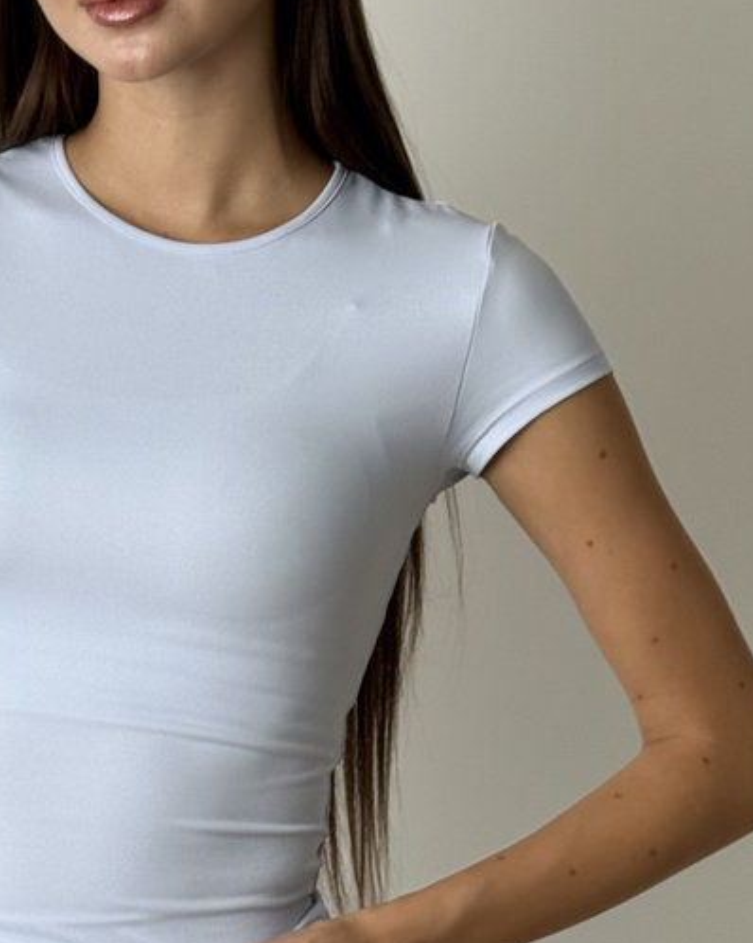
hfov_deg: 13.5
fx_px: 3150
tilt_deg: -3.3
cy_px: 574
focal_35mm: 113
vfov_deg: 17.0
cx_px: 110
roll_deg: -1.6
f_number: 1.78
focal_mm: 6.76
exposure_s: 1/538
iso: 64
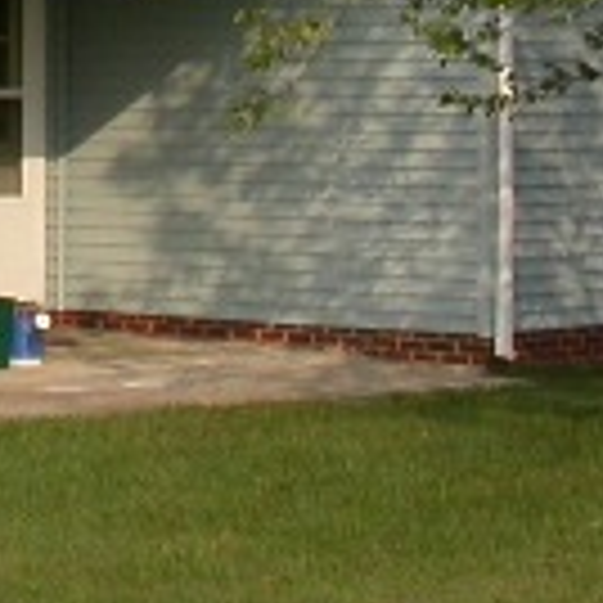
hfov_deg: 8.5
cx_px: -387
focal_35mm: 200
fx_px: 3942
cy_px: -86
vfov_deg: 8.7
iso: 100
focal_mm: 7.85
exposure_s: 1/281
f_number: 7.5
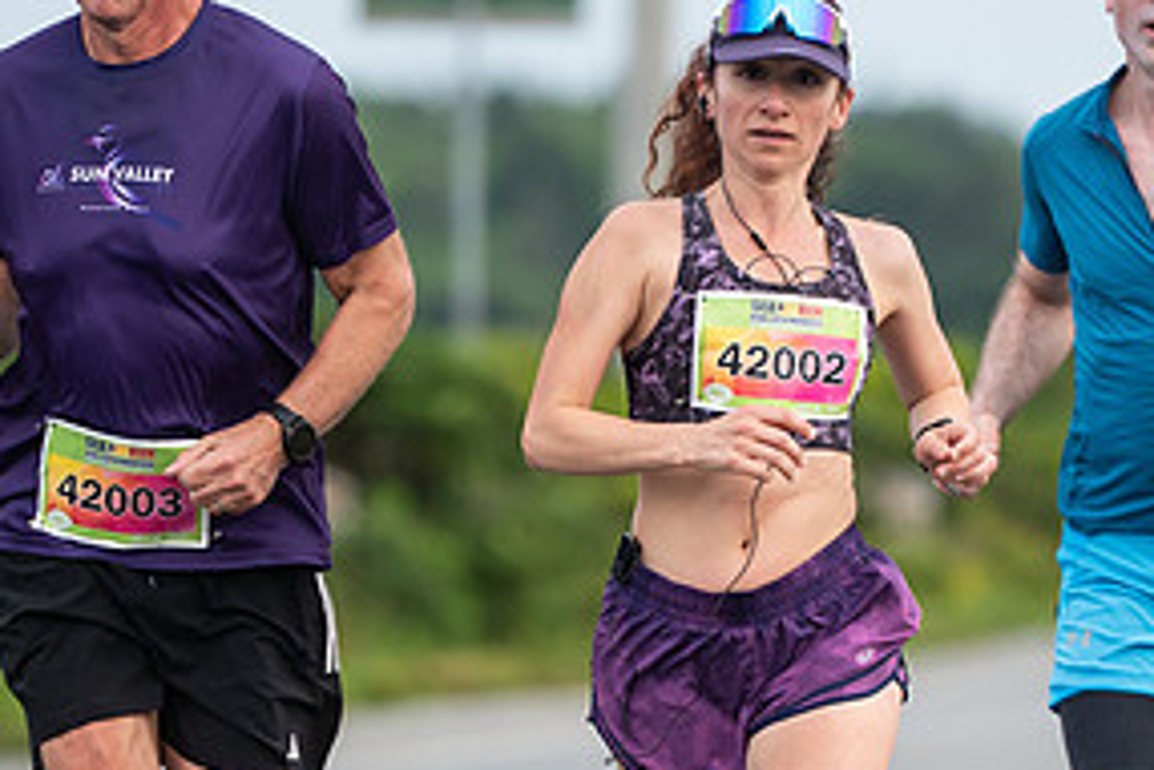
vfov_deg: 2.7
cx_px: 650
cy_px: 821
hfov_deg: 4.0
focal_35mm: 515
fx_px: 16516
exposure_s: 1/800
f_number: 4.5
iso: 500
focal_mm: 200
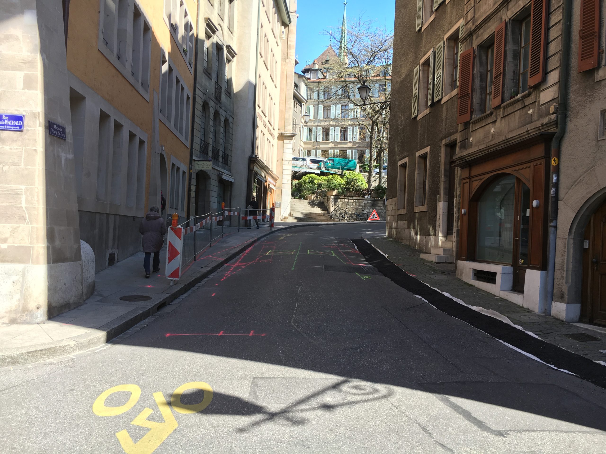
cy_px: 227
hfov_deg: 61.7
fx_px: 508
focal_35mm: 29
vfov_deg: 48.2
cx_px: 303
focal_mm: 4.15
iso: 25
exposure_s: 1/371
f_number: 2.2
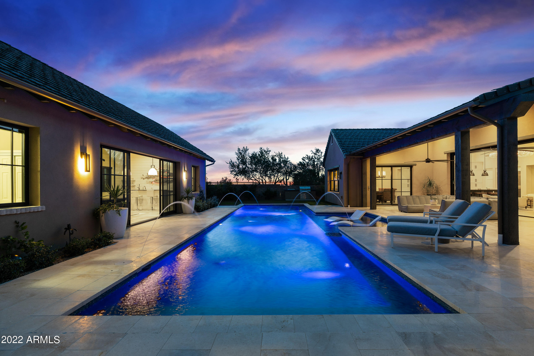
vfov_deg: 70.4
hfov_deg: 93.3
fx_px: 252
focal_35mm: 17
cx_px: 267
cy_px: 178
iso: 100
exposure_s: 2
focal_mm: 17
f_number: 7.1
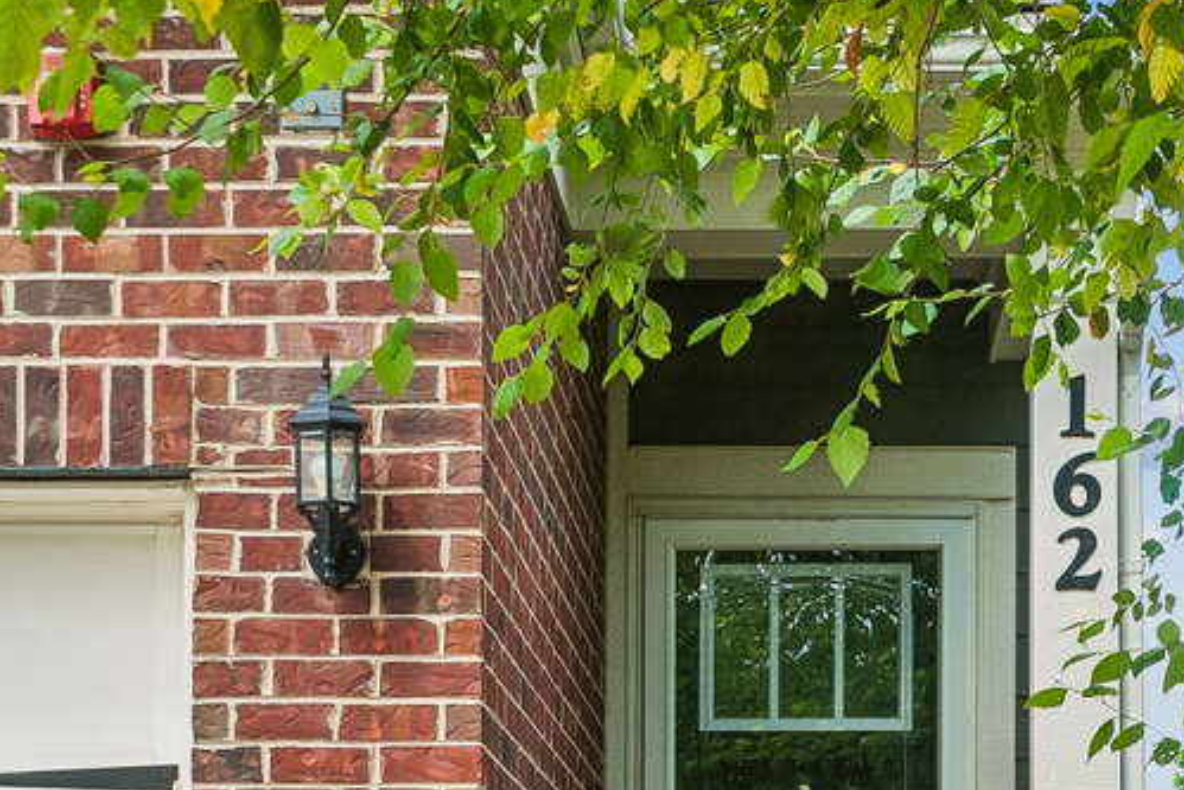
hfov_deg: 19.6
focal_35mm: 104
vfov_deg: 13.0
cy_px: 771
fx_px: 3421
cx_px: 782
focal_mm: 32
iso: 400
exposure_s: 1/320
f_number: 8
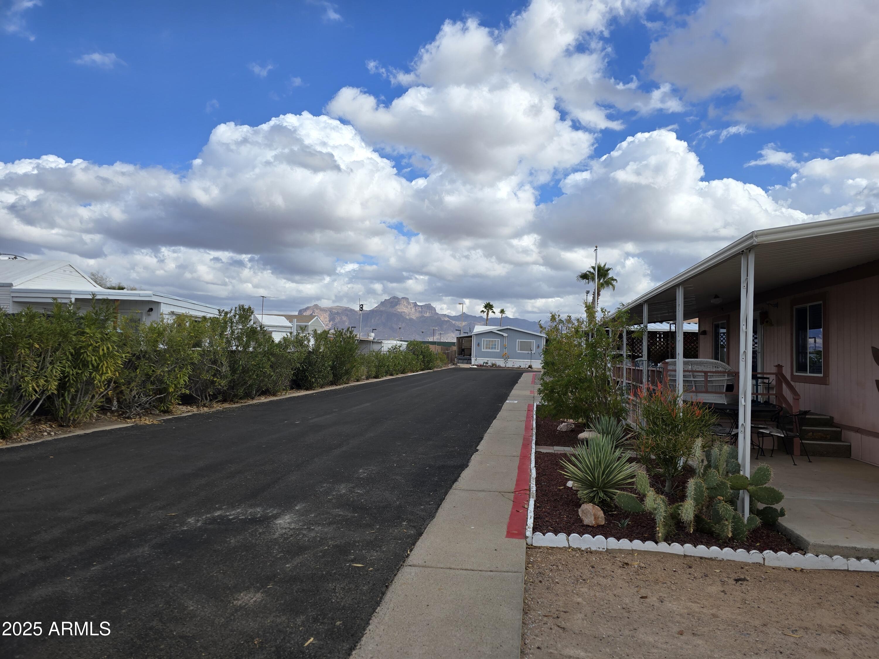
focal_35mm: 23
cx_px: 440
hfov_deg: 73.9
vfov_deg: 58.9
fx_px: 584
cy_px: 330
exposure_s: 1/771
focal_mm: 6.3
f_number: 1.7
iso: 12
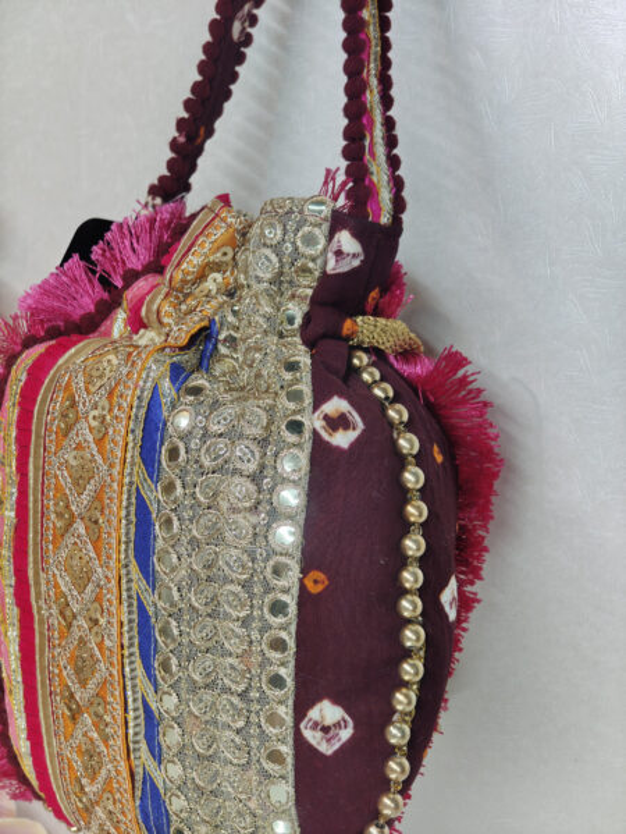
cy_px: 417
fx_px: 1710
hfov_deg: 20.7
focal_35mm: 71
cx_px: 313
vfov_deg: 27.4
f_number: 2.6
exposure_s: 1/33
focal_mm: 13.3
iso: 160
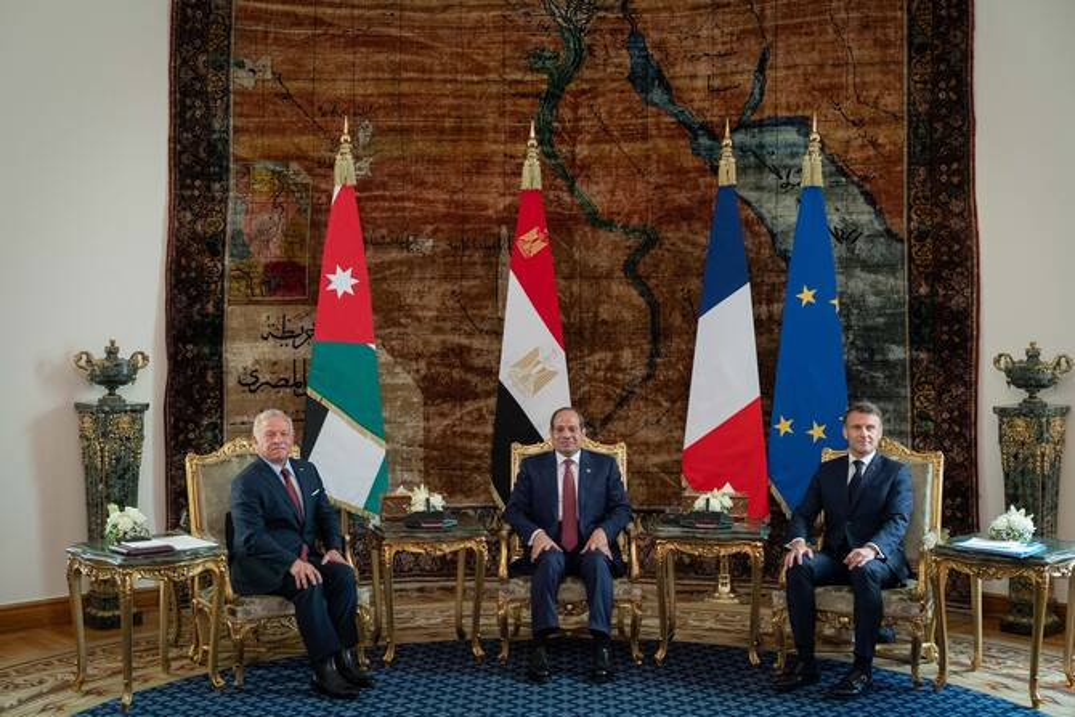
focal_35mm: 46
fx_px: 1374
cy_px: 358
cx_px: 538
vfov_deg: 29.3
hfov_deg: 42.7
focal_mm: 46
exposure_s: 1/320
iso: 6400
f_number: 4
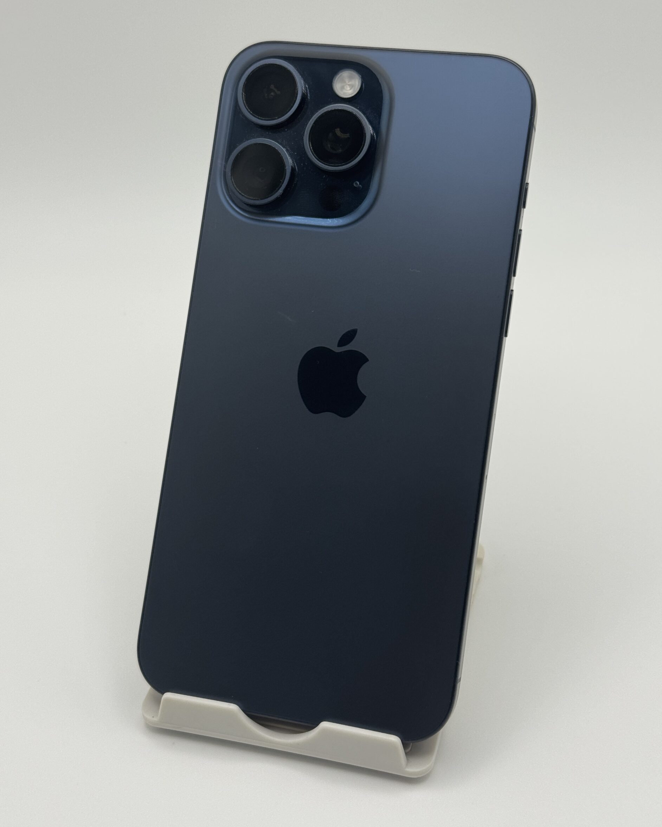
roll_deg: +0.0
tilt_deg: -33.3
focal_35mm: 51
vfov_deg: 36.6
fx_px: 1249
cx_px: 326
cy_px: 380
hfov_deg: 29.7
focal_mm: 6.76
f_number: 1.78
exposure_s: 1/1312
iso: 64
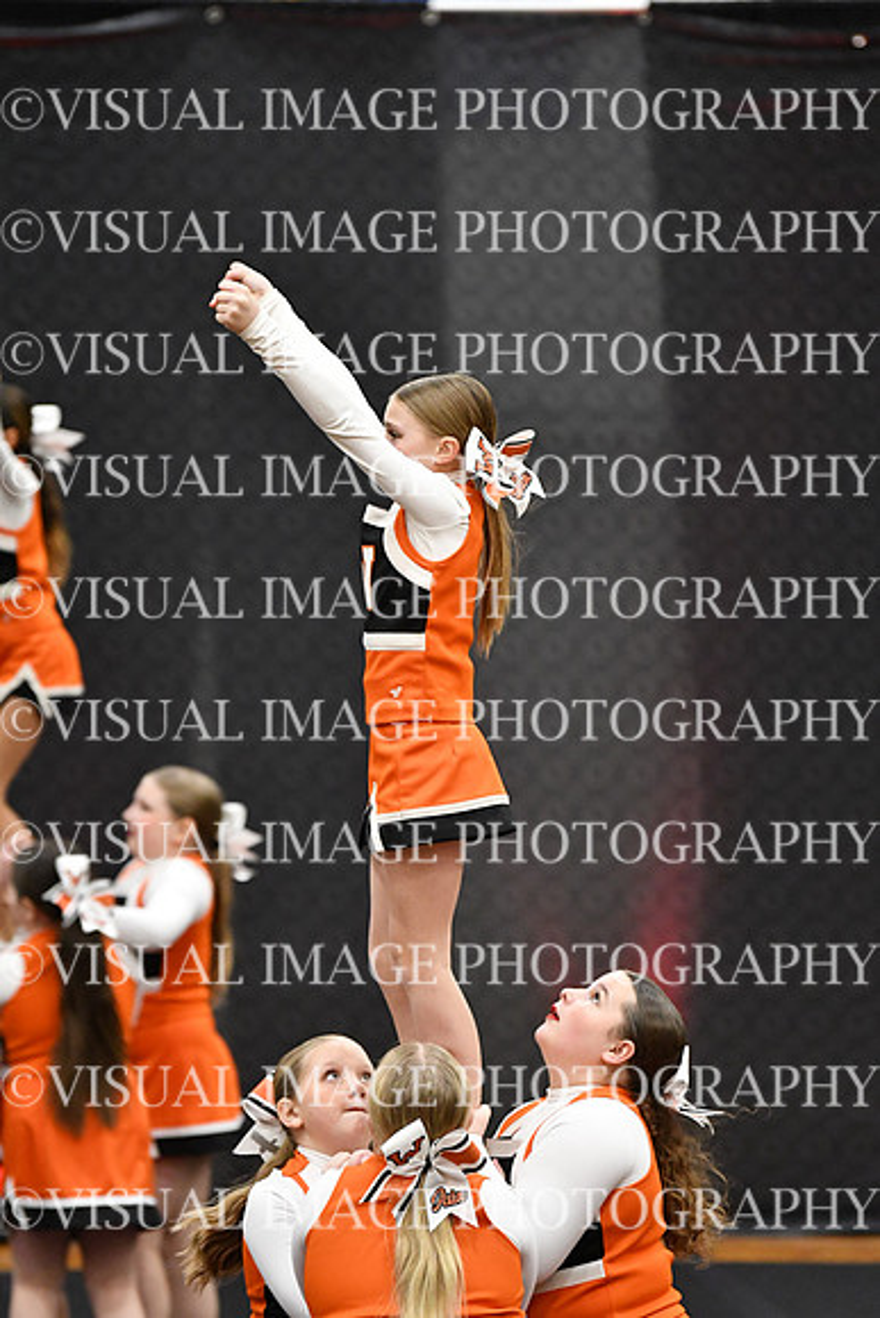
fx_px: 9051
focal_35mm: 247
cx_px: 440
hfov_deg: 5.6
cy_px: 659
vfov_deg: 8.3
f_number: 2.8
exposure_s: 1/800
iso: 5000
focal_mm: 165
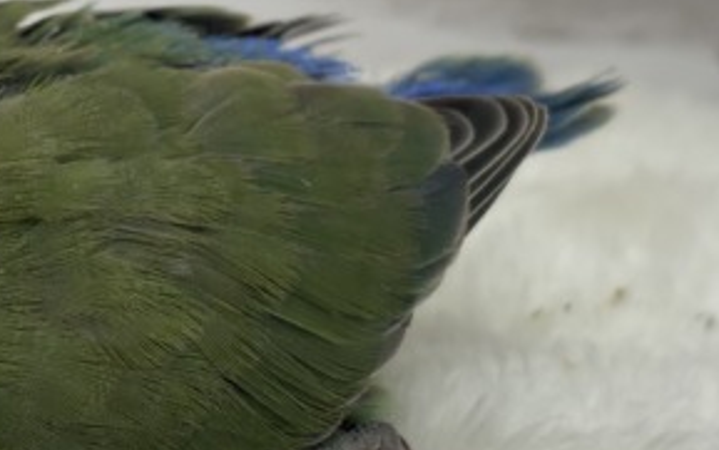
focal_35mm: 122
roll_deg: -4.2
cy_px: 75
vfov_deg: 10.7
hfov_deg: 16.8
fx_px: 2392
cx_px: 42
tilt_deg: -13.4
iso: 80
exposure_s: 1/100
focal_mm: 5.96
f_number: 1.6
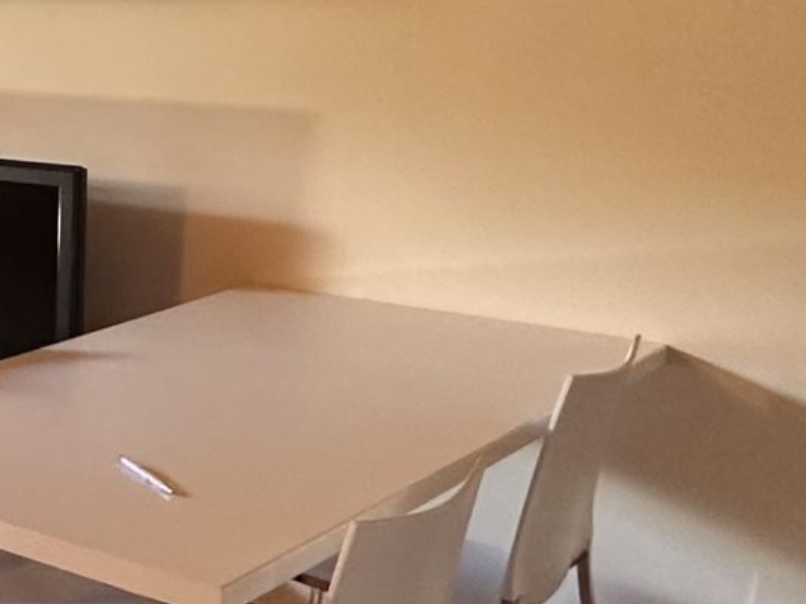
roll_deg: +1.6
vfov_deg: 21.9
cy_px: 256
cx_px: -469
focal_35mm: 67
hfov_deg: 22.5
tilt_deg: -10.7
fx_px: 1560
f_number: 2.2
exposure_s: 1/100
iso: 250
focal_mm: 2.22
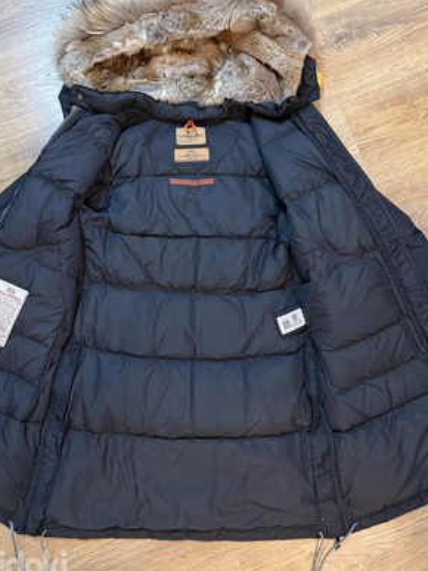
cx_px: 197
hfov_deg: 45.4
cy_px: 246
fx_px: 511
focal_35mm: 31
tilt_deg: -84.2
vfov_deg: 58.1
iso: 500
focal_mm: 6.76
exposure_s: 1/59
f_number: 1.78
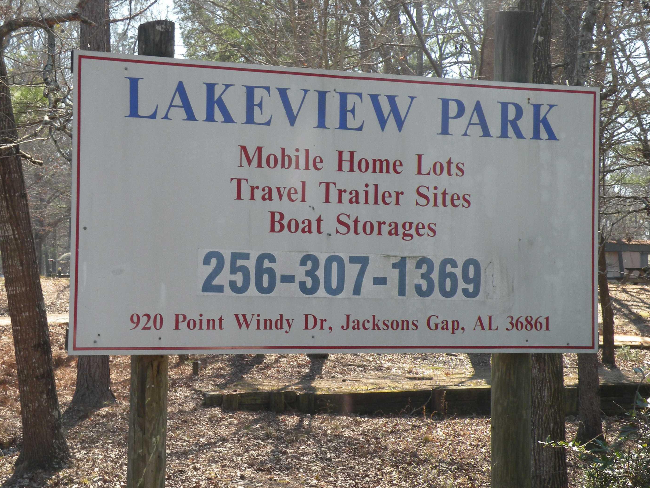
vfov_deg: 19.9
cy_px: 257
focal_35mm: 74
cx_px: 312
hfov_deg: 26.3
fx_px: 1390
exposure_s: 1/130
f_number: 4.5
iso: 64
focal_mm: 11.9
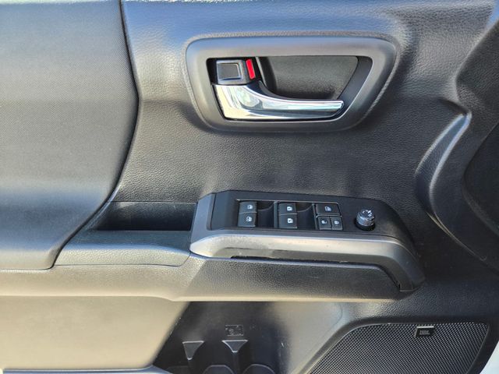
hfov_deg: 73.9
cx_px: 250
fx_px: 332
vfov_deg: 58.9
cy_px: 187
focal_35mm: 23
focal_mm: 5.4
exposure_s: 1/180
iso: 100
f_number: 1.8
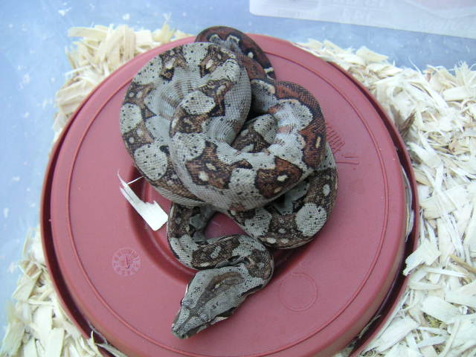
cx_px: 238
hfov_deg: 49.0
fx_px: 523
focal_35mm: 38
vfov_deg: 37.7
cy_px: 178
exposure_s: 1/10
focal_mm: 6
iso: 100
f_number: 2.8
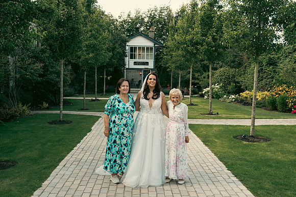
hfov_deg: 49.5
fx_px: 321
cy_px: 98
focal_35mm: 39
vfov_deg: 34.2
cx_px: 148
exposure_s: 1/500
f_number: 5.6
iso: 640
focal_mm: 39
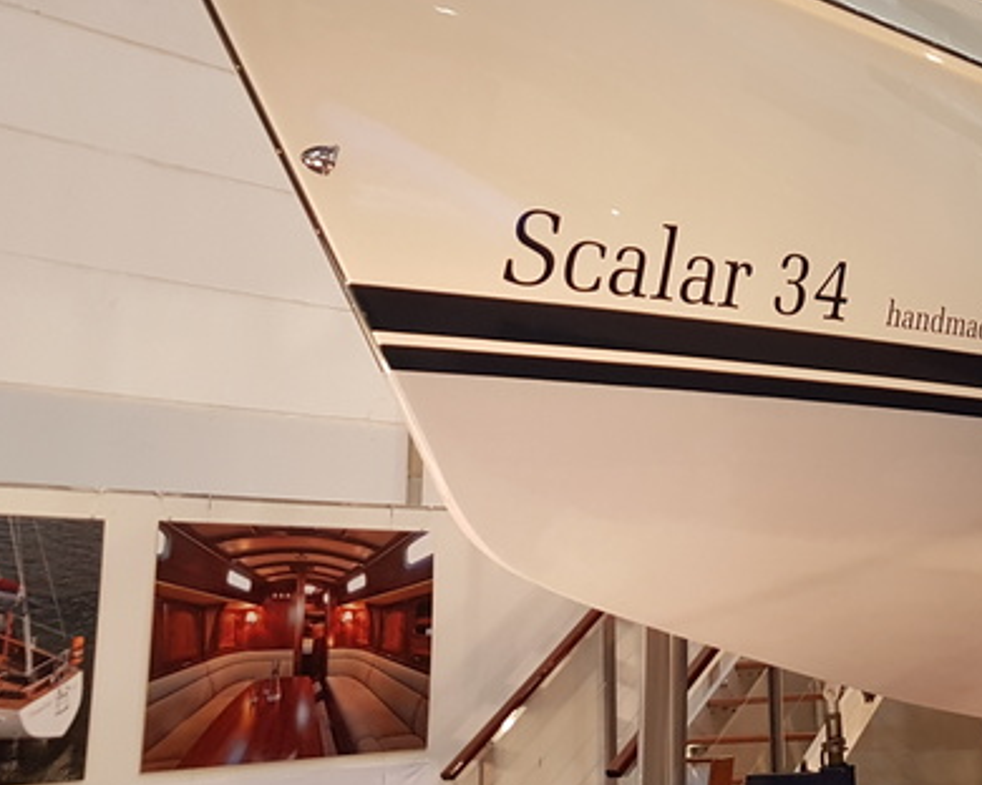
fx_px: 1511
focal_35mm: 52
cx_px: 854
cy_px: 106
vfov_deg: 28.2
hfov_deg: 34.3
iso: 100
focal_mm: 4.2
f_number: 1.7
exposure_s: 1/50
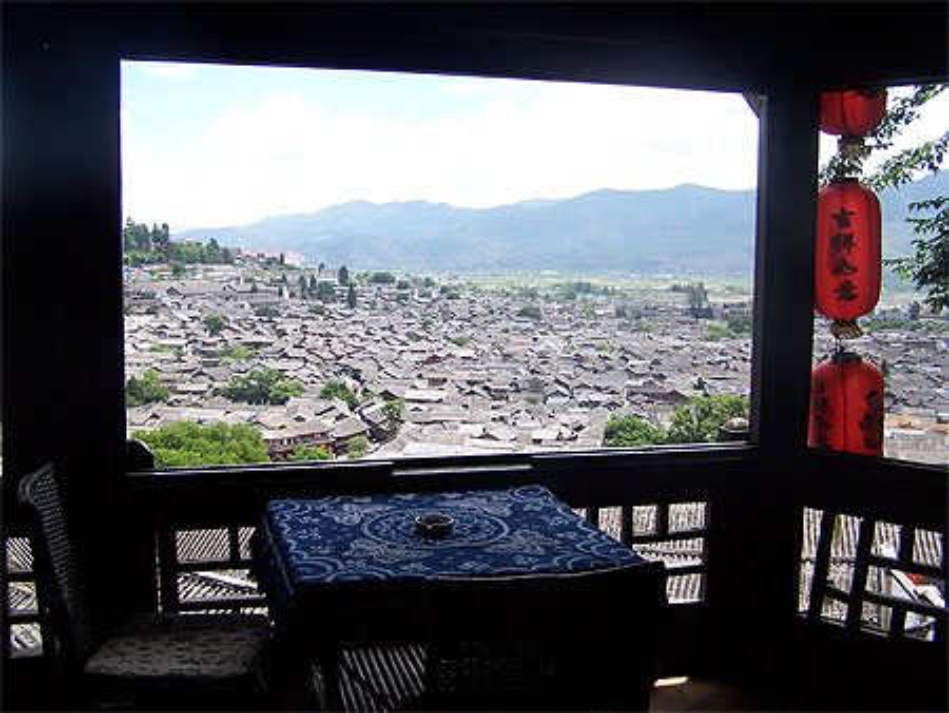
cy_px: 356
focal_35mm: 38
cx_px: 474
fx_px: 1042
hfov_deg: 49.0
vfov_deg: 37.8
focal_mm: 6.3
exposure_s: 1/500
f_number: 2.8
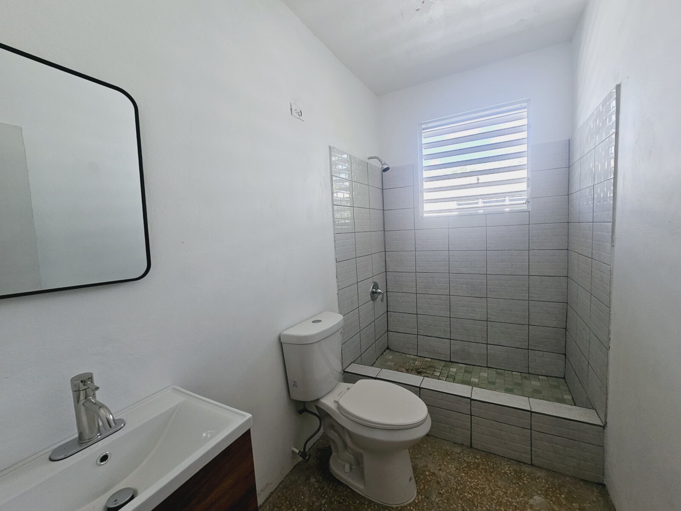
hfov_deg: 106.2
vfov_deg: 89.9
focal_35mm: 13
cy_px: 256
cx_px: 340
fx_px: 256
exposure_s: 1/207
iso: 100
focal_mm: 2.2
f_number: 2.2
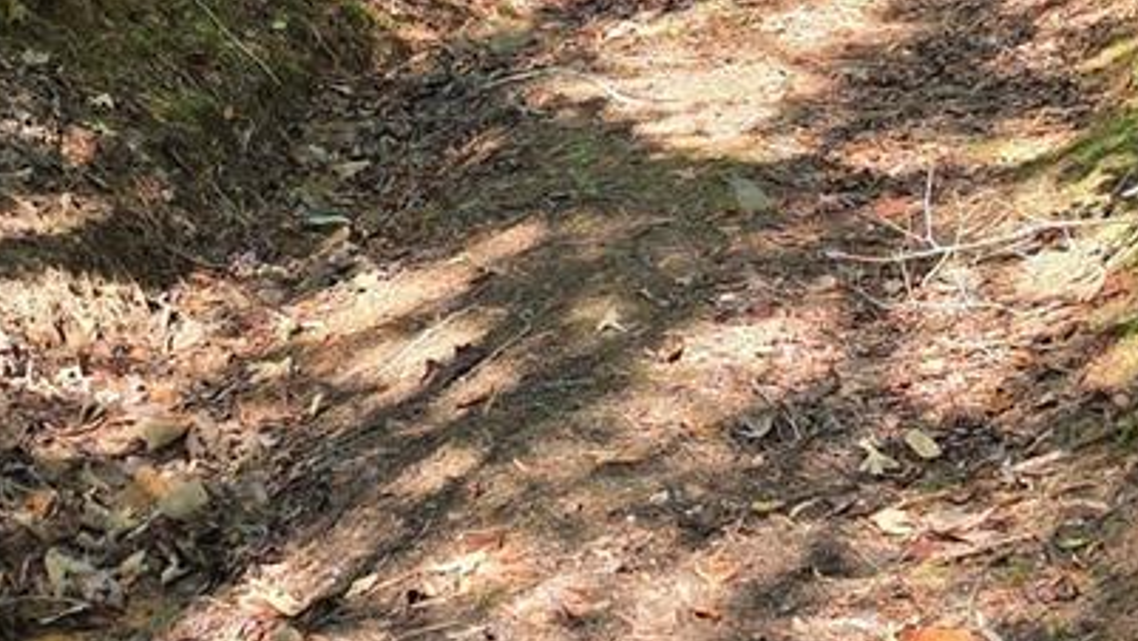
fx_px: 2898
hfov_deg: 22.2
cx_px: 559
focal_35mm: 96
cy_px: -17
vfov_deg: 12.5
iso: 40
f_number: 1.4
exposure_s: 1/180
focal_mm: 6.5
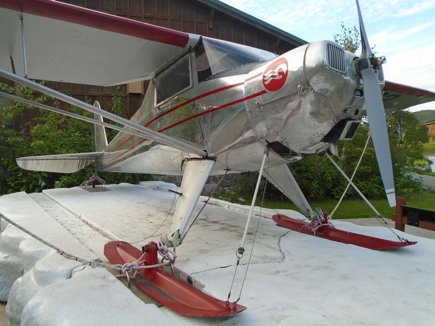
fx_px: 327
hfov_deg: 67.3
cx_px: 218
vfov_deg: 53.1
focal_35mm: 26
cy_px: 163
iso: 100
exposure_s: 1/125
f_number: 3.2
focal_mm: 4.6
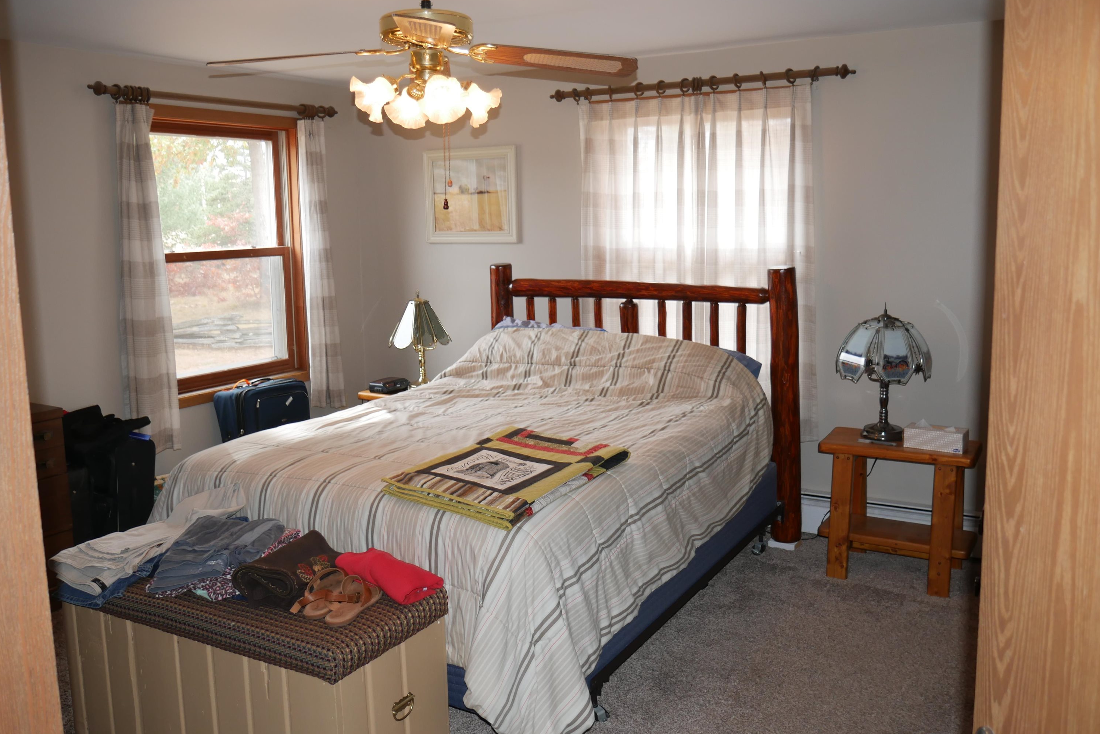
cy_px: 337
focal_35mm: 32
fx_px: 978
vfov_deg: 41.1
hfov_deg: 58.7
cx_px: 553
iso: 250
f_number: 3.6
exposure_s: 1/60
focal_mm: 15
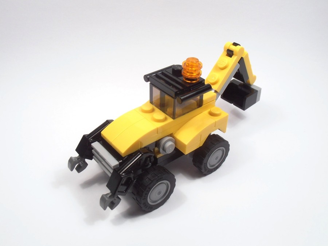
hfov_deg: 50.1
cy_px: 123
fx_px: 351
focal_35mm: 37
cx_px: 164
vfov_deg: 38.7
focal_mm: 6.61
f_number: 3.9
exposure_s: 1/100
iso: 80
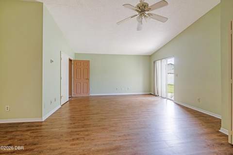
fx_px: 104
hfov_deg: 96.7
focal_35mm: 16
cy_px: 78
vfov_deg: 73.7
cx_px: 116
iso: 250
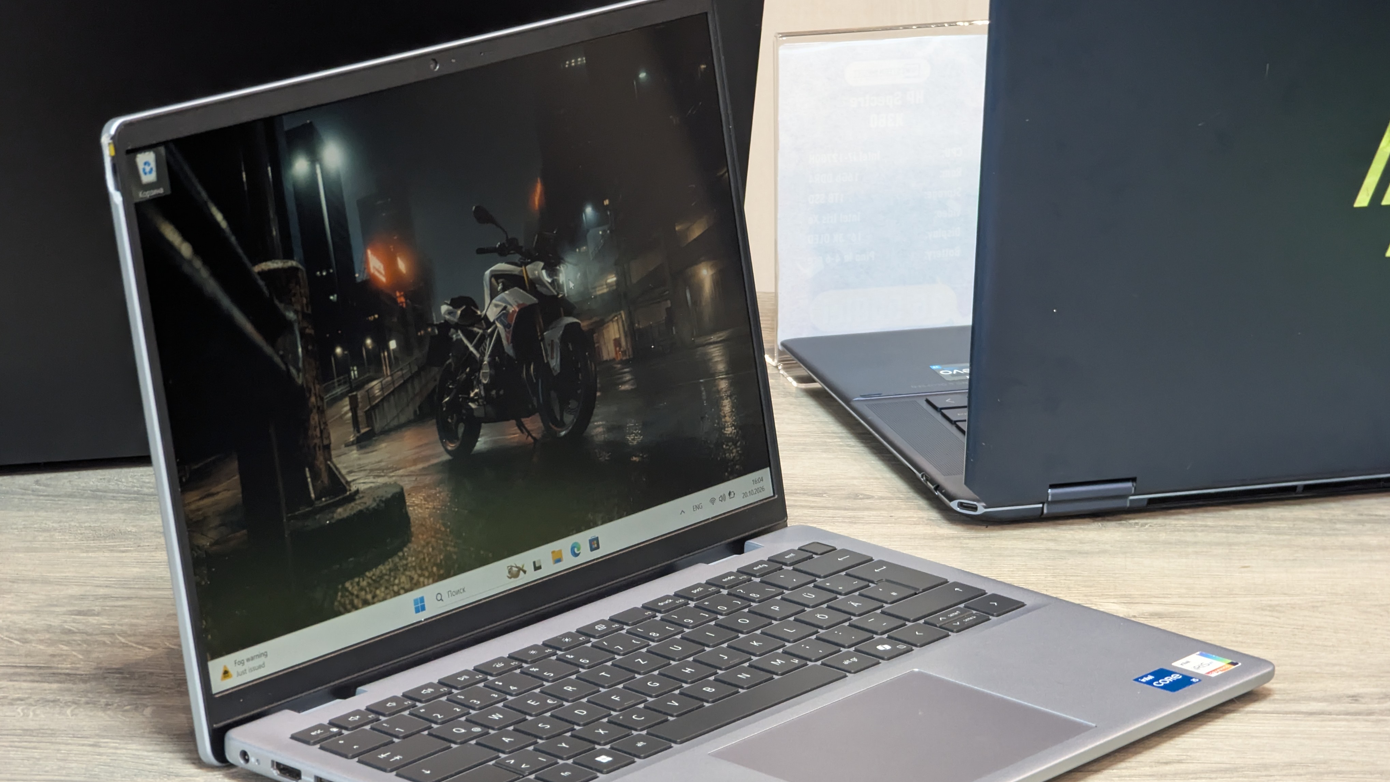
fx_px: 4718
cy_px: 475
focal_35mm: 128
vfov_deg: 9.5
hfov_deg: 16.8
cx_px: 697
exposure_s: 1/27.9
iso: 659
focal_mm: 19
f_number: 3.5
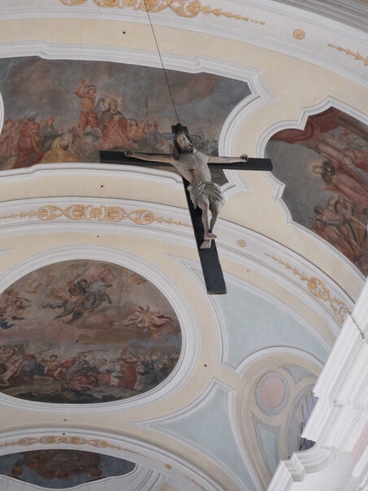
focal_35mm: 56
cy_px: 322
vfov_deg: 34.1
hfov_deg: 25.9
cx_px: 108
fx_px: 793
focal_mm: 23.3
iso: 2000
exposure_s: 1/30
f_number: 5.6
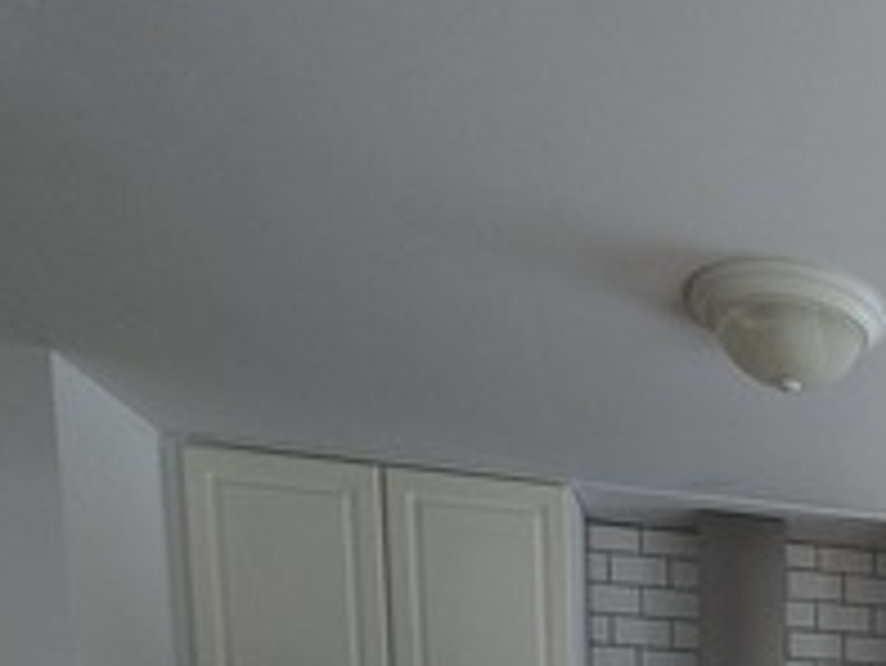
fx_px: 1127
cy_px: 1094
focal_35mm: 44
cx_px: 1077
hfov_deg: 34.1
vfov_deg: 23.4
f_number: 2.2
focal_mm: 2.2
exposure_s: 1/40
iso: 50
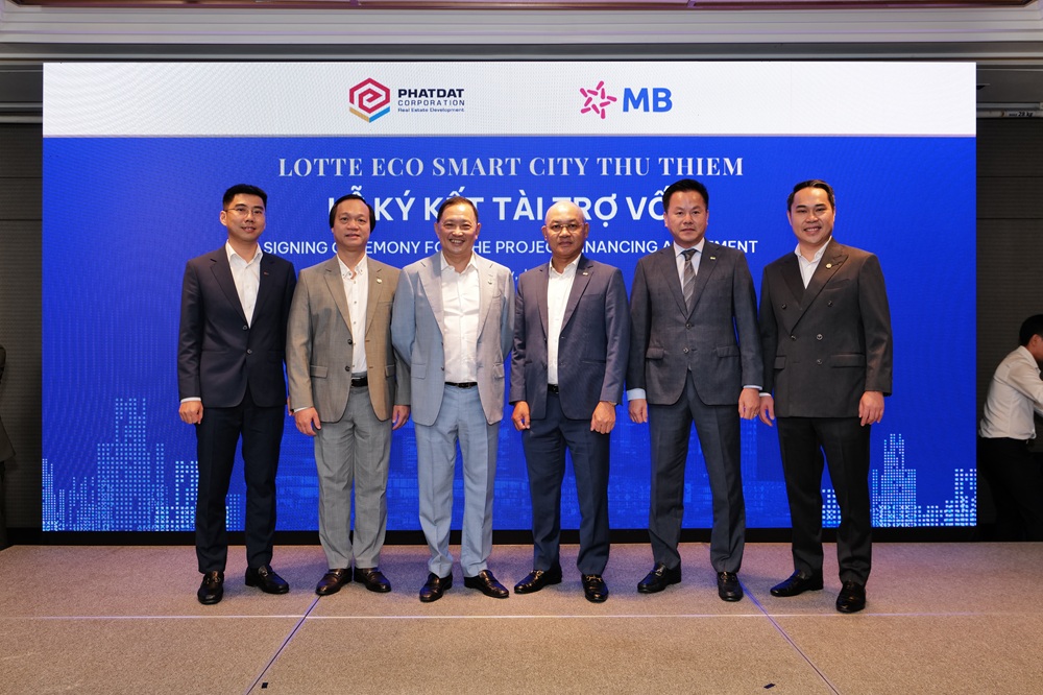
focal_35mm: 30
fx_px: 869
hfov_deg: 61.9
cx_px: 522
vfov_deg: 43.6
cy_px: 348
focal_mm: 30
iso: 800
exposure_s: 1/100
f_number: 4
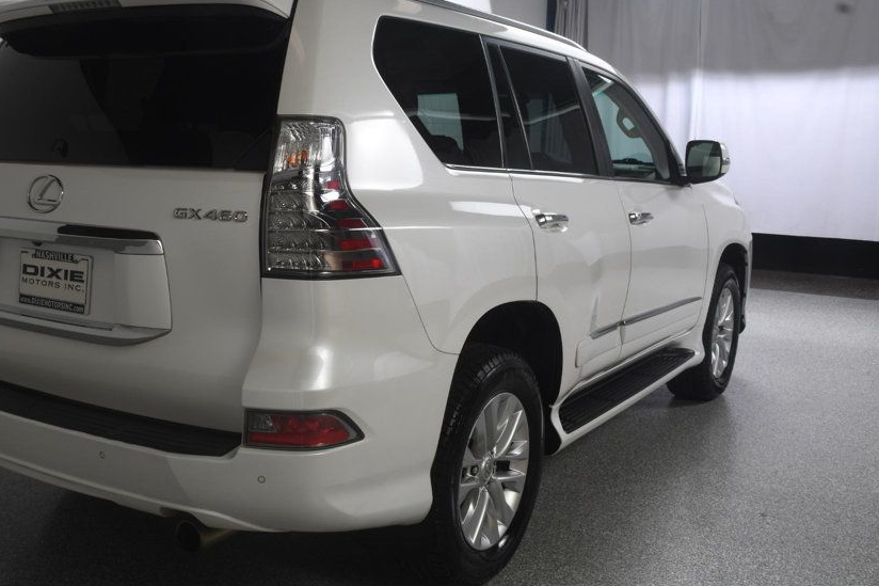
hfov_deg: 47.0
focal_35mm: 41
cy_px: 276
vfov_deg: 32.6
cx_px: 335
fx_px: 1001
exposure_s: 1/160
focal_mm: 22
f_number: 11
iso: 100
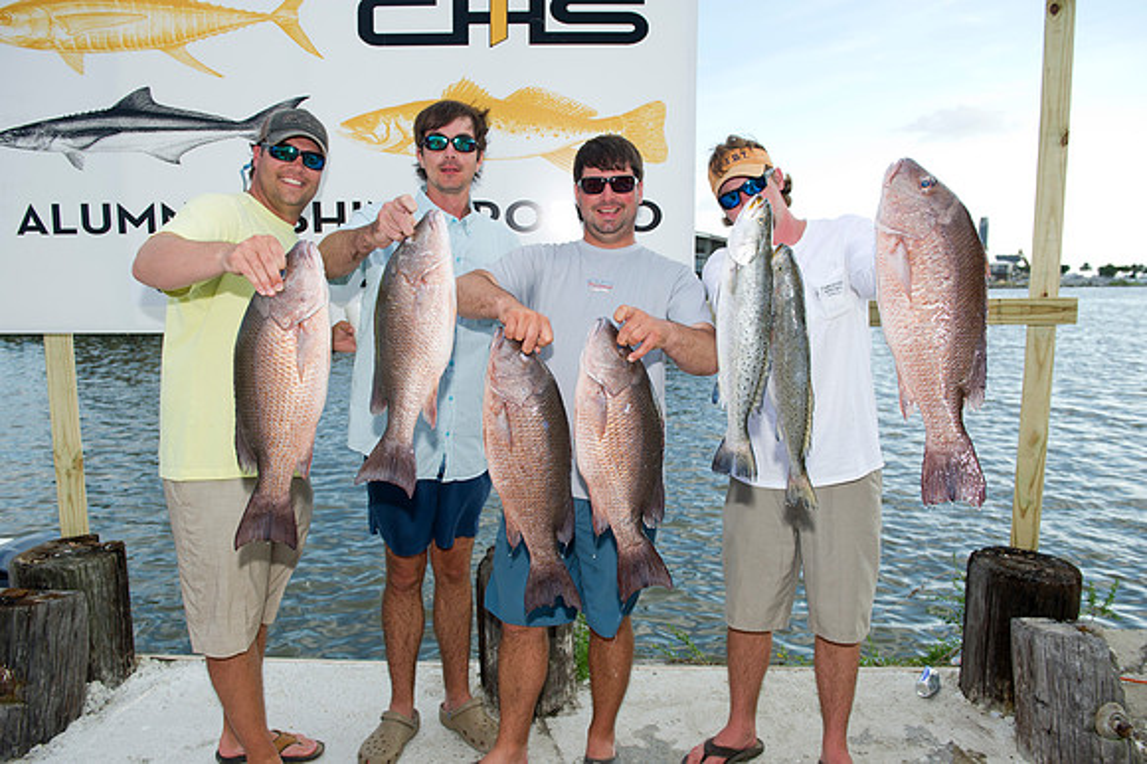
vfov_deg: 47.9
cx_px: 574
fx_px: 860
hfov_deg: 67.4
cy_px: 382
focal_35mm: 27
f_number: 5
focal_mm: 27
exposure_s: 1/250
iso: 200
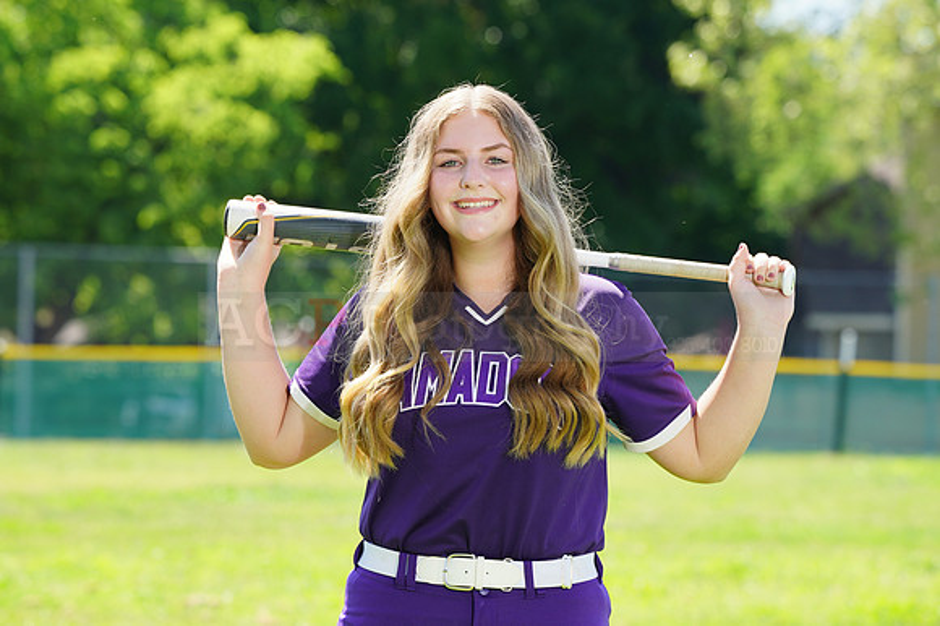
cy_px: 313
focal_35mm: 265
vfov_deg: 5.2
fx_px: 6915
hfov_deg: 7.8
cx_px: 470
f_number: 10
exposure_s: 1/125
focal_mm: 265
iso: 200
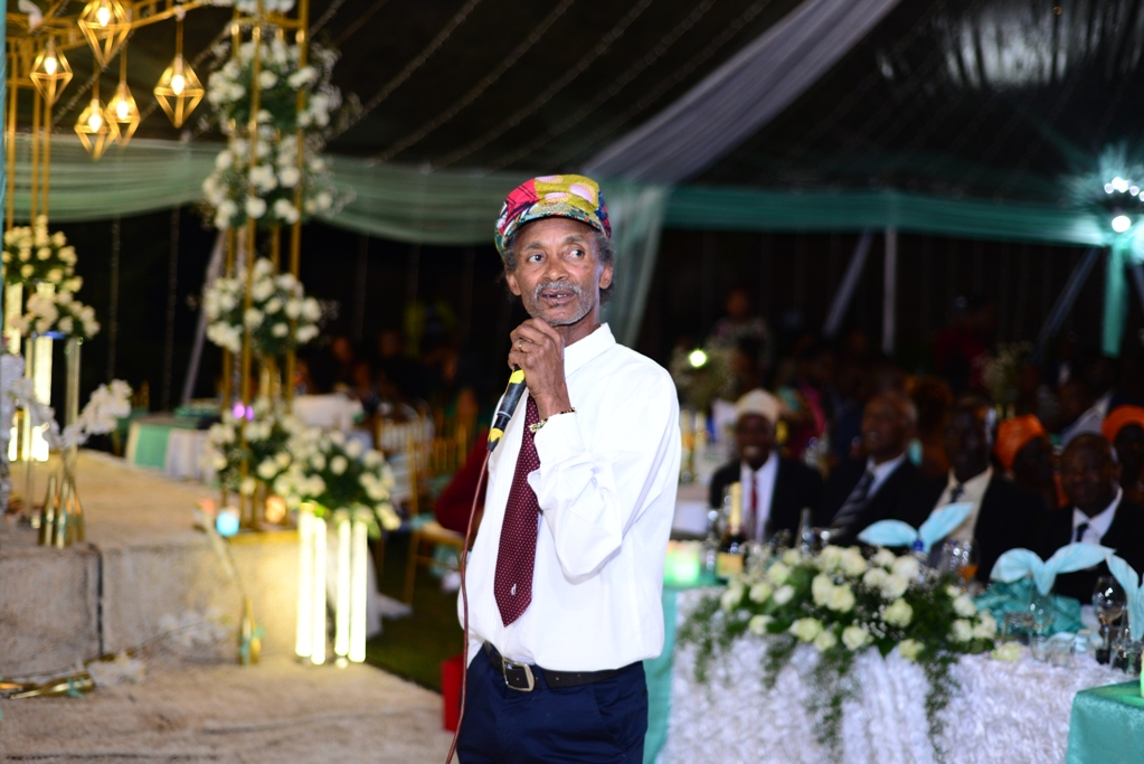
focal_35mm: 50
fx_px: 1589
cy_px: 382
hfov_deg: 39.6
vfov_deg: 27.0
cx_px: 572
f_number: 2.2
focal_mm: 50
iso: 1000
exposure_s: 1/125
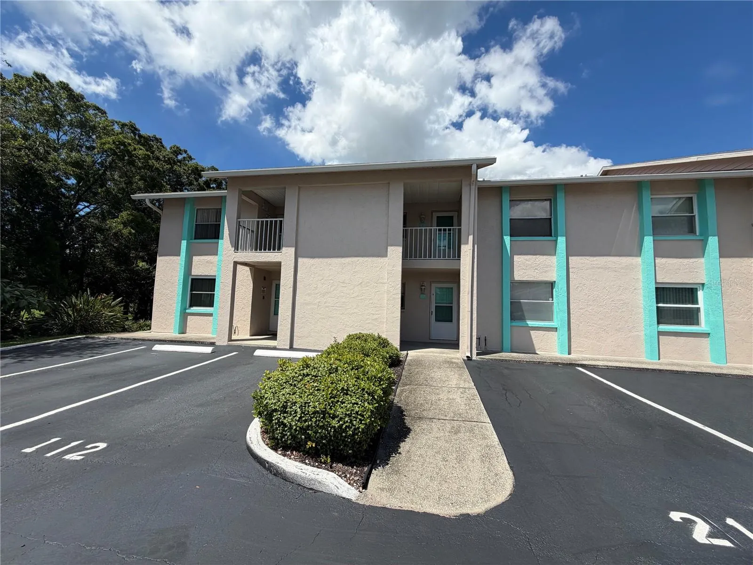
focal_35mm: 14
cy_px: 282
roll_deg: -2.1
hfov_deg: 102.1
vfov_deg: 85.7
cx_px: 376
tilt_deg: +4.7
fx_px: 305
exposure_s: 1/1105
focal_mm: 2.22
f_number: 2.2
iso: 20
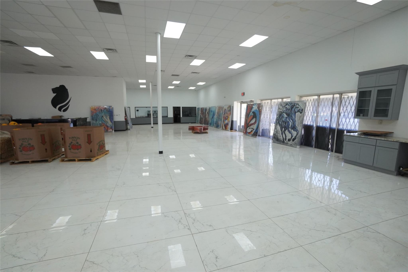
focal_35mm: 15
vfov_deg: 77.3
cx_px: 204
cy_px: 136
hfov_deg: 100.4
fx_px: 170
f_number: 4
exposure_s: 1/640
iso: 2000
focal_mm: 10
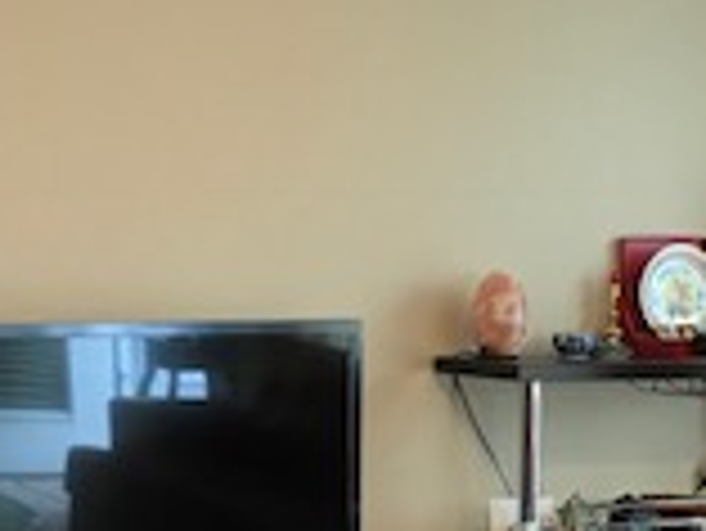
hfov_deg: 17.2
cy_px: 549
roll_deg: +0.4
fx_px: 2327
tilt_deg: -7.1
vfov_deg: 12.8
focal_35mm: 114
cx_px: 454
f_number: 1.8
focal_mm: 3.99
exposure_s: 1/15
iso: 50
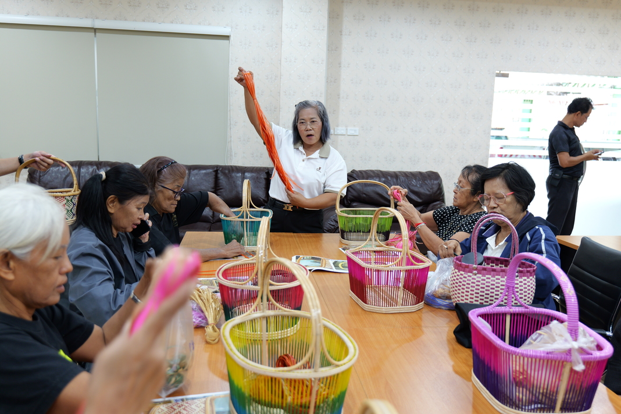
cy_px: 207
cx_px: 310
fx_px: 535
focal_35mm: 31
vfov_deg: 42.3
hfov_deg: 60.3
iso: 1000
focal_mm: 31
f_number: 4.2
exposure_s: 1/40
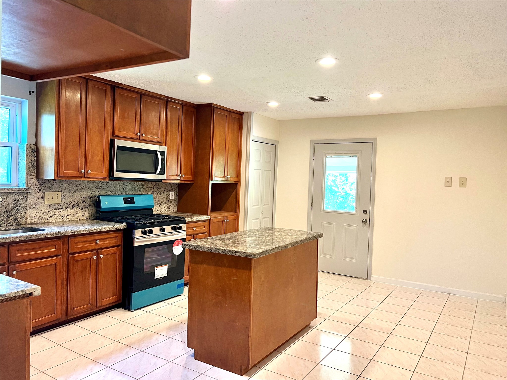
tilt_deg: -1.5
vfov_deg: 53.1
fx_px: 381
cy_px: 190
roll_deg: -1.7
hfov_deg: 67.3
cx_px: 254
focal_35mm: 26
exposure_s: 1/60
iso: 125
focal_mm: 5.7
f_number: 1.5
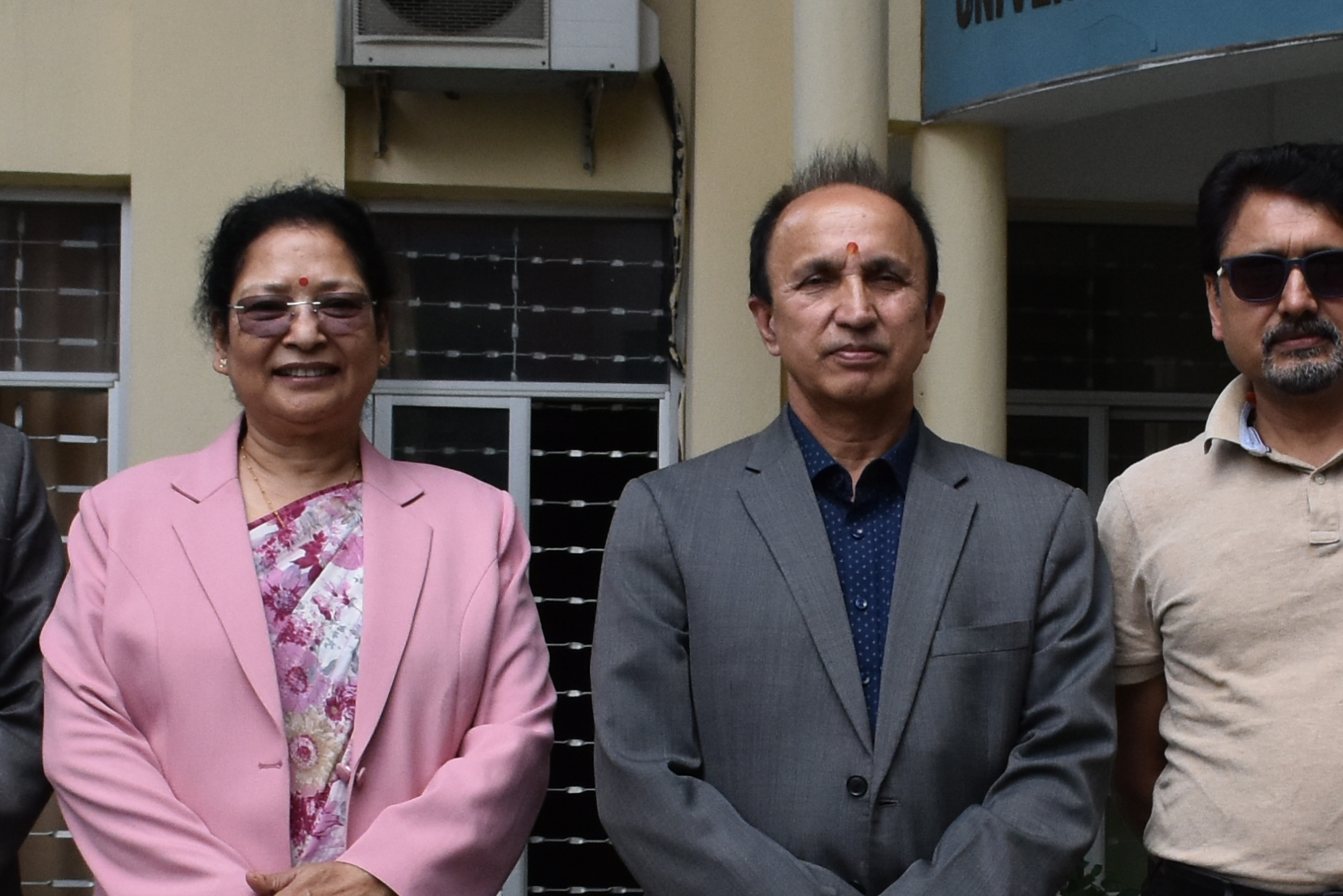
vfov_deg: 12.5
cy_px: 792
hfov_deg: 18.6
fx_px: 4066
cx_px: 983
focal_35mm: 109
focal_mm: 20
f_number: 8
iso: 720
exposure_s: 1/500
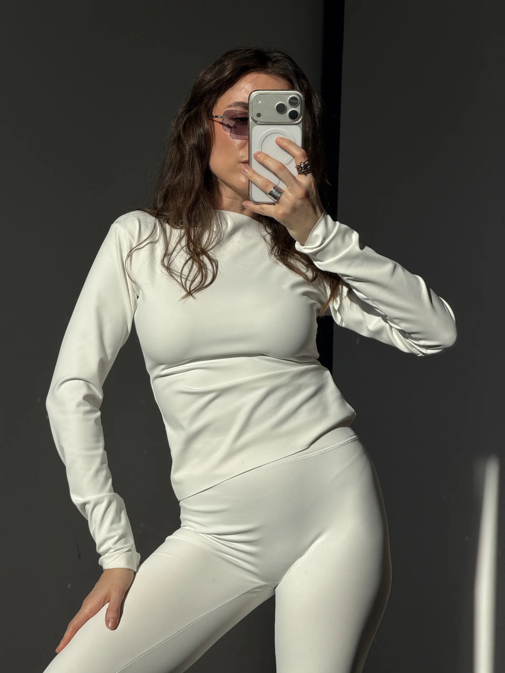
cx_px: 252
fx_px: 1945
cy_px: 336
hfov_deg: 14.8
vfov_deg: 19.6
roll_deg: -1.6
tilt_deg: -13.2
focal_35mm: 100
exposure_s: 1/1087
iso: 20
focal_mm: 16.89
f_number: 2.8
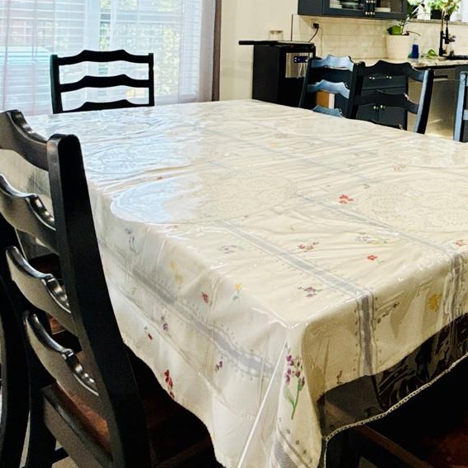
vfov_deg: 42.3
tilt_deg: +0.5
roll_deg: -2.4
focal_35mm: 35
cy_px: 26
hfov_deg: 41.5
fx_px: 535
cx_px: 461
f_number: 2.2
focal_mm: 2.22
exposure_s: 1/120
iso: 250
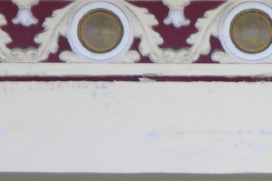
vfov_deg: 2.4
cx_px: 331
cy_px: 203
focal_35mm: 563
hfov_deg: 3.7
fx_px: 4252
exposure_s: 1/161
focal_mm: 44.7
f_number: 4
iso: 50
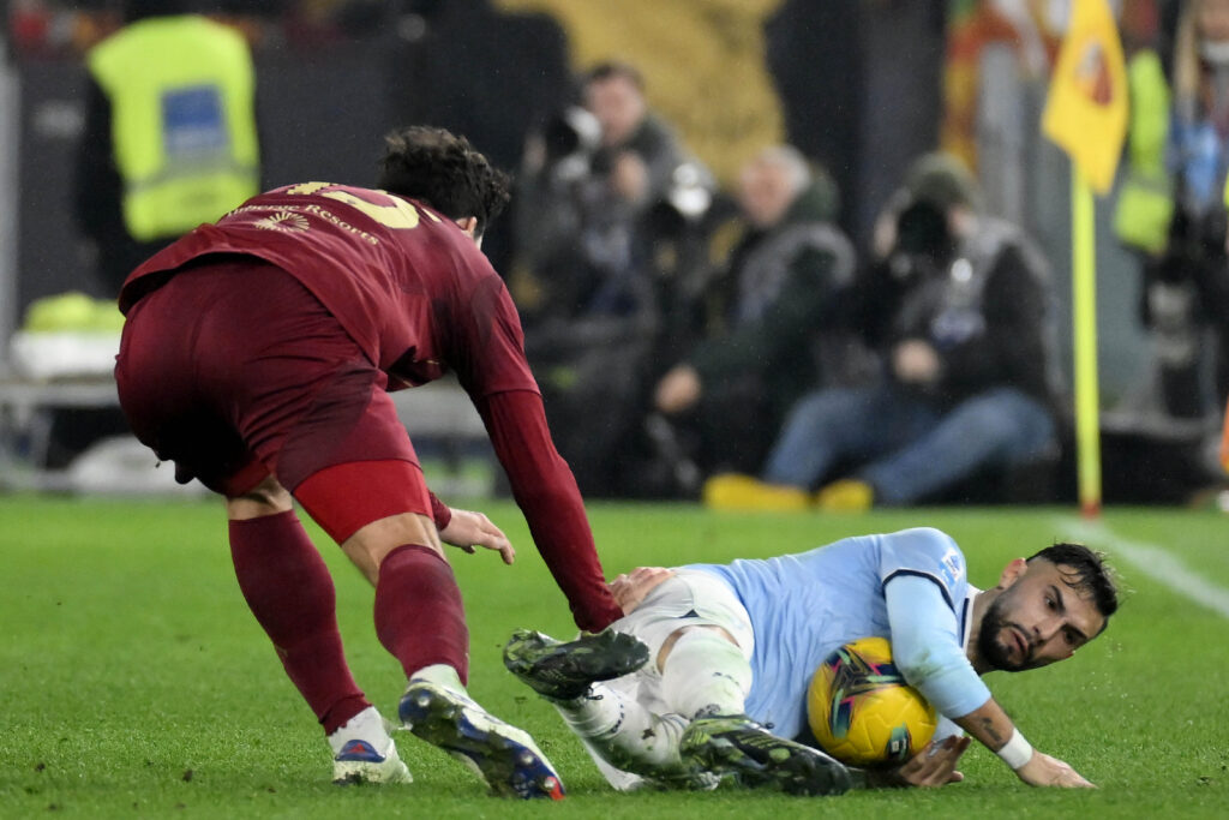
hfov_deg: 3.4
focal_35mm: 600
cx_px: 614
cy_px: 410
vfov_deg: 2.3
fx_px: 20485
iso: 3200
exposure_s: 1/1000
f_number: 4
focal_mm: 400
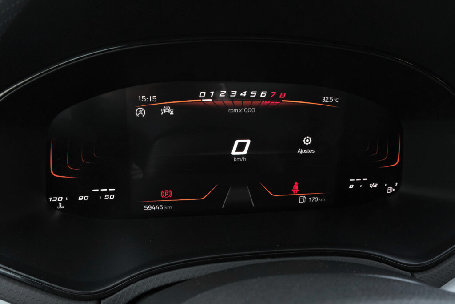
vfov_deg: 47.9
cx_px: 228
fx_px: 341
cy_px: 152
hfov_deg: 67.4
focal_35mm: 27
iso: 2000
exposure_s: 1/180
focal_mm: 18.1
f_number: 9
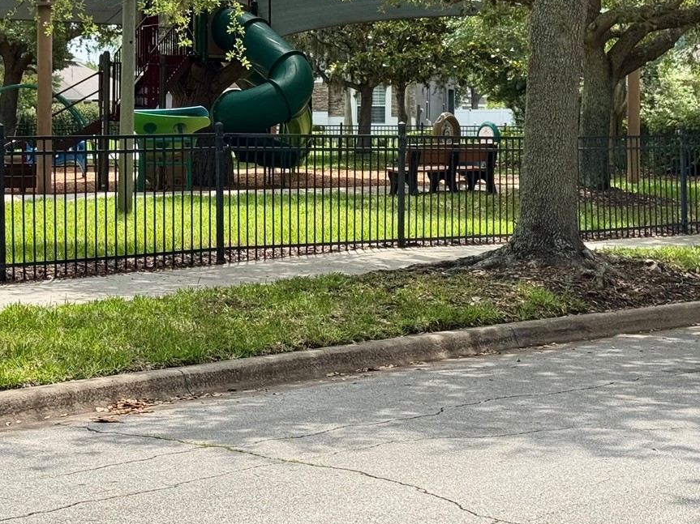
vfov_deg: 16.4
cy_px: 75
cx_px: 273
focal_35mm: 89
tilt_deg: +1.1
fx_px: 1799
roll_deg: -0.7
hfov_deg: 22.0
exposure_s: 1/1869
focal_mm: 6.76
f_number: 1.78
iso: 64
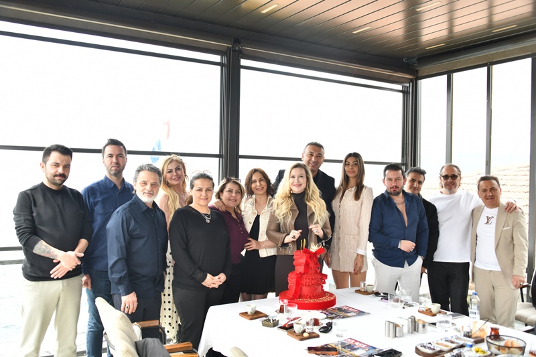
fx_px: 506
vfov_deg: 38.9
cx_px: 268
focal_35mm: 34
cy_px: 178
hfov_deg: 55.8
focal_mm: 34
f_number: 4
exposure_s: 1/320
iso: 500
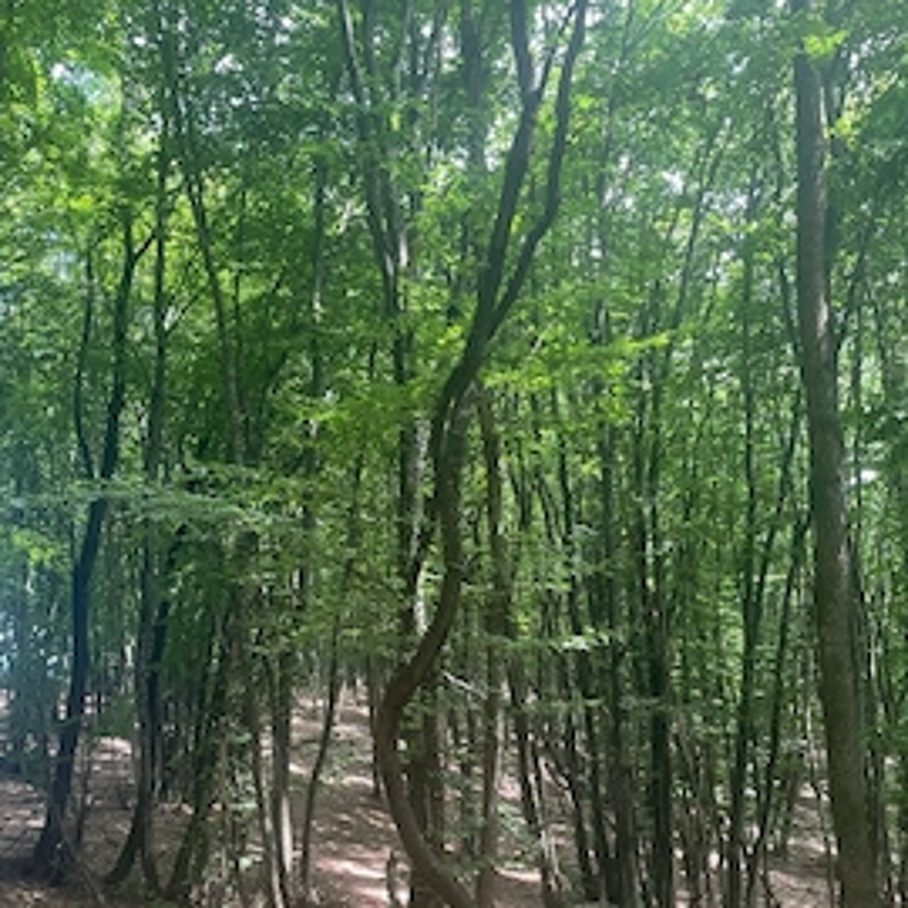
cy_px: 562
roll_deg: +6.5
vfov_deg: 48.0
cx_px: 414
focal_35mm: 34
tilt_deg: +6.3
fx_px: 1009
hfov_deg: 48.4
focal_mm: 4.2
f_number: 1.6
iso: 125
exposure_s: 1/115
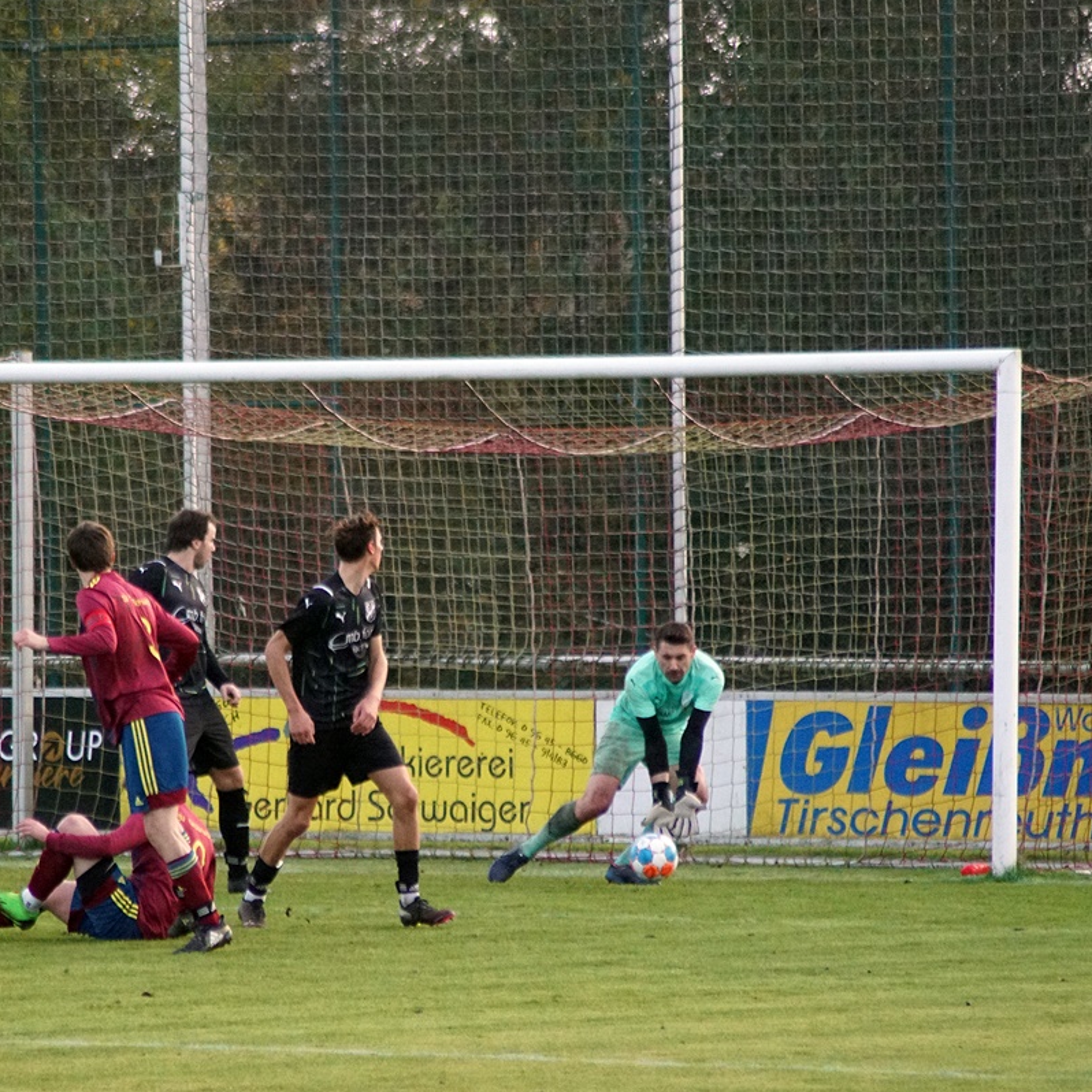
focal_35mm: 441
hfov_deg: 4.0
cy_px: 546
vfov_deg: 4.0
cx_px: 402
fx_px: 15739
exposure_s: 1/640
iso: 3200
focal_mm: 230
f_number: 5
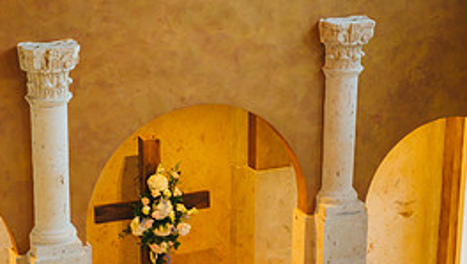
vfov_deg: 12.3
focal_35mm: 98
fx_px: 1215
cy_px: 229
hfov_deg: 21.8
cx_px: 238
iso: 4000
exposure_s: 1/125
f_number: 2.8
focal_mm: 55
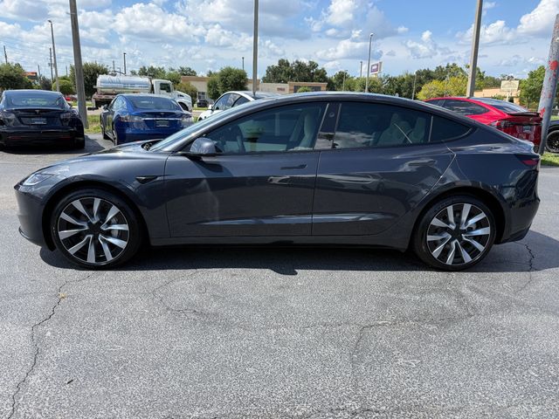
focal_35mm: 24
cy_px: 210
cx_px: 280
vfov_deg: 56.8
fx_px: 388
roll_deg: -2.1
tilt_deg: -14.6
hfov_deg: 71.6
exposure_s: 1/2703
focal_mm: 6.76
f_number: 1.78
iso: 80
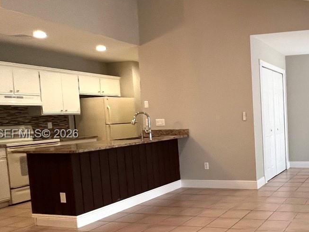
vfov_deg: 44.0
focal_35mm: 32
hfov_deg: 47.0
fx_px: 286
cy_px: 135
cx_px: 311
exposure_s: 1/120
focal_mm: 1.57
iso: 200
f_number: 1.8
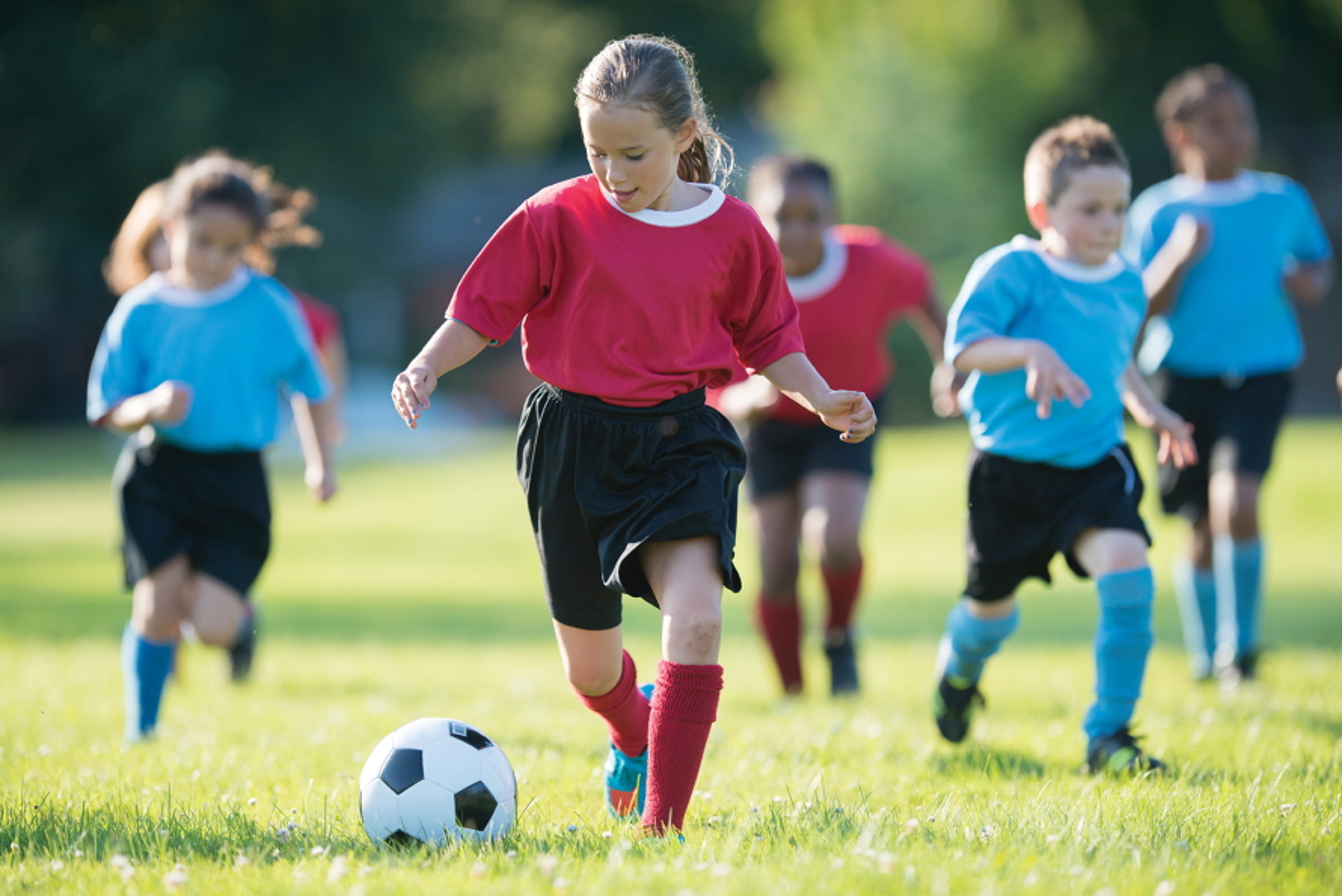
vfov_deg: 6.9
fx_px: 7458
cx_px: 671
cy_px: 448
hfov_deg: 10.3
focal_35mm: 200
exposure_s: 1/3200
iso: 400
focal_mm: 200
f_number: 2
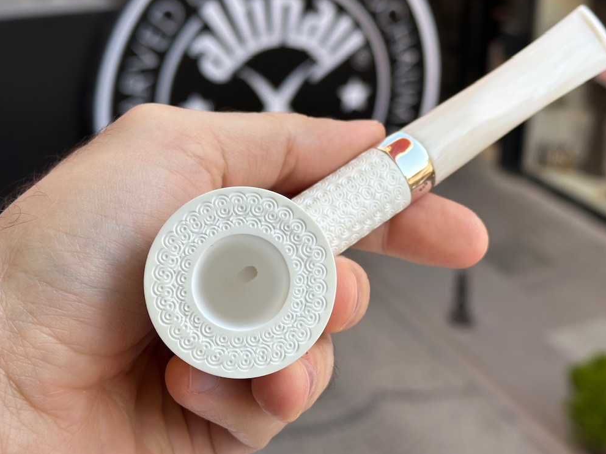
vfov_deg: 23.6
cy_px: 180
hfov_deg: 31.1
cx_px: 371
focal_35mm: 62
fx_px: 1085
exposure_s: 1/511
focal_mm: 6.86
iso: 64
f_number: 1.78
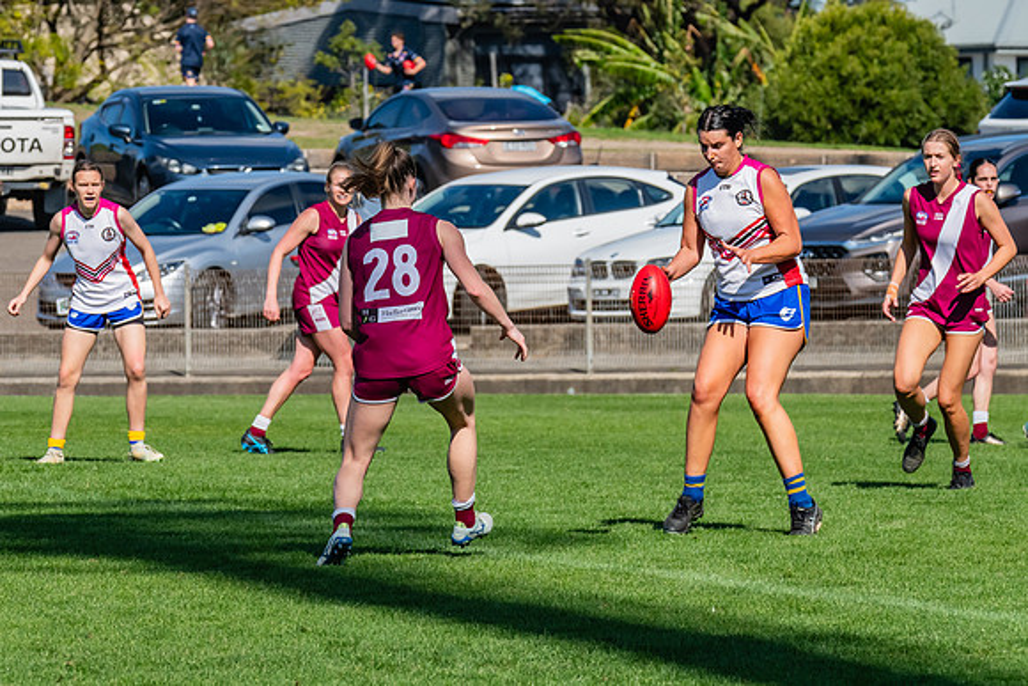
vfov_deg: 3.6
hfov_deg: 5.4
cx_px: 384
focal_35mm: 379
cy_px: 319
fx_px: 10826
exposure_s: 1/1250
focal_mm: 270
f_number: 13
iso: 800
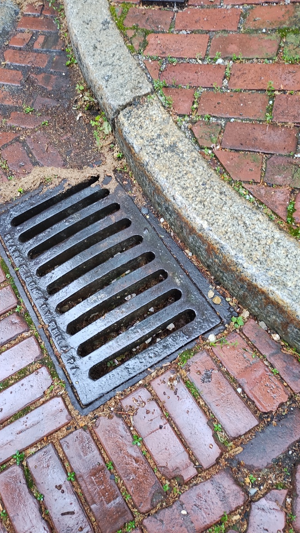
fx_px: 396
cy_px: 268
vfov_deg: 67.9
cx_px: 115
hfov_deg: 41.3
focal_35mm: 28
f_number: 1.7
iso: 104
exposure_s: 1/60
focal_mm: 4.71
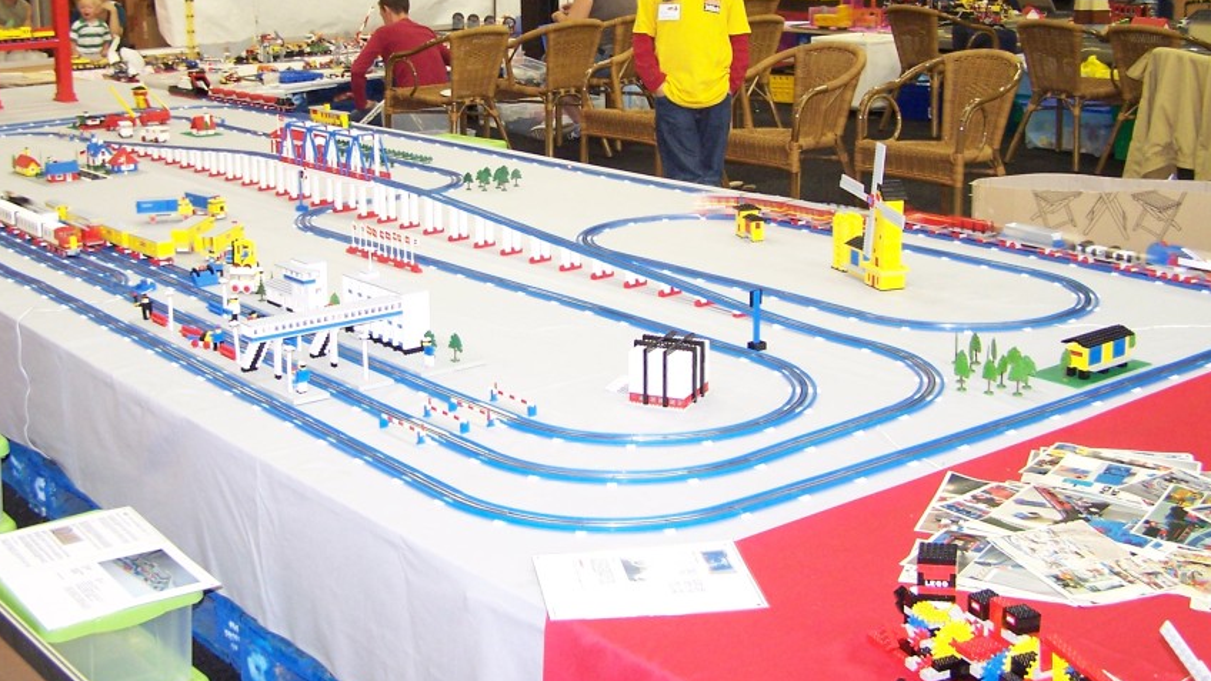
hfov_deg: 41.3
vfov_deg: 23.9
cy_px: 237
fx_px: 1606
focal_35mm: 50
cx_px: 548
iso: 140
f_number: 2.8
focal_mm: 6.3
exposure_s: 1/8
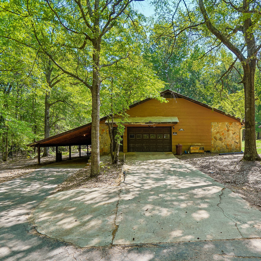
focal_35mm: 21
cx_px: 151
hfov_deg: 71.7
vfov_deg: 72.1
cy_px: 131
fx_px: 179
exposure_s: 1/250
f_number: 5.6
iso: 50
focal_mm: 16
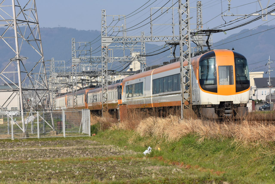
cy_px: 92
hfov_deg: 13.0
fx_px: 1204
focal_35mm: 158
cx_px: 138
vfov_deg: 8.7
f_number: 6.3
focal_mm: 105
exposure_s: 1/1600
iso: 400
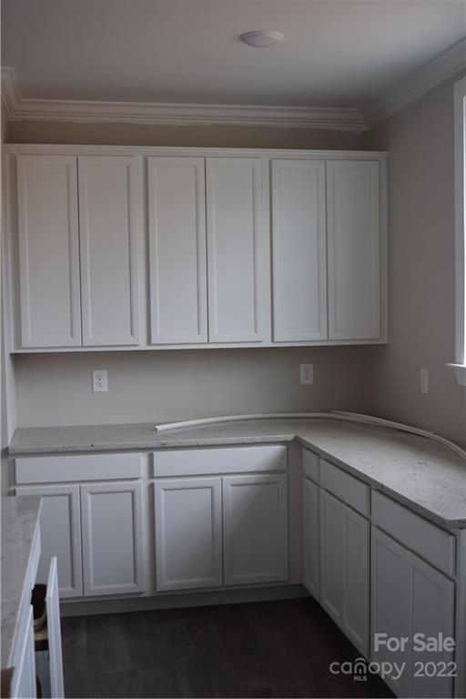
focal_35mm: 42
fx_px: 815
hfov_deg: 31.9
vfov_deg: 46.4
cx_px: 233
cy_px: 350
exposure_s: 1/100
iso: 400
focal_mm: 28
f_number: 5
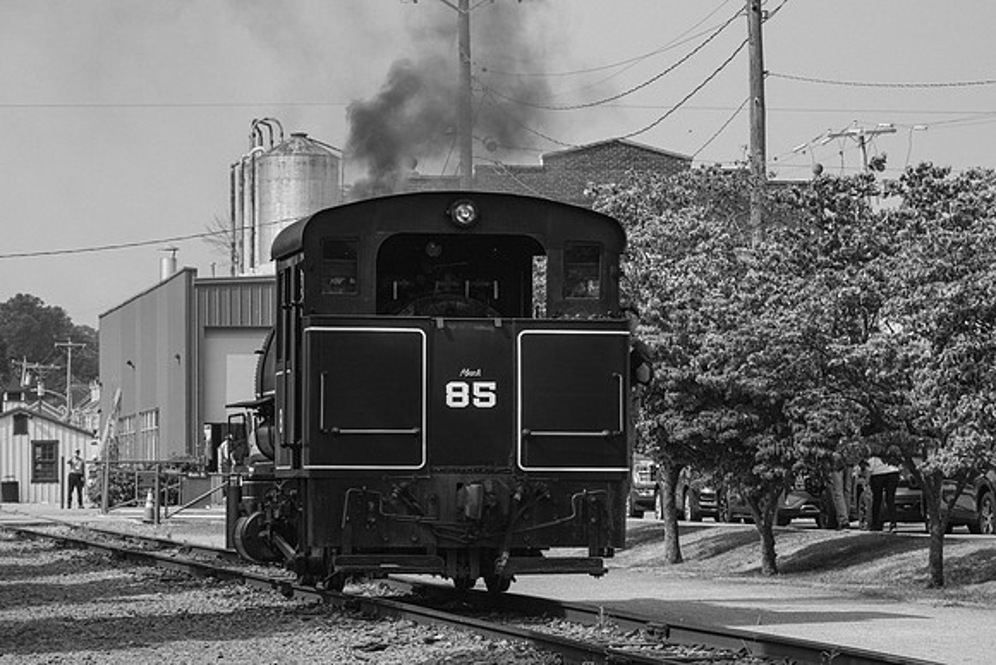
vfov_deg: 8.8
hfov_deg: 13.1
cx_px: 467
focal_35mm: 156
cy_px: 398
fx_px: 4327
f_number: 11
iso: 64
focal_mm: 120
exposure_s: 1/100
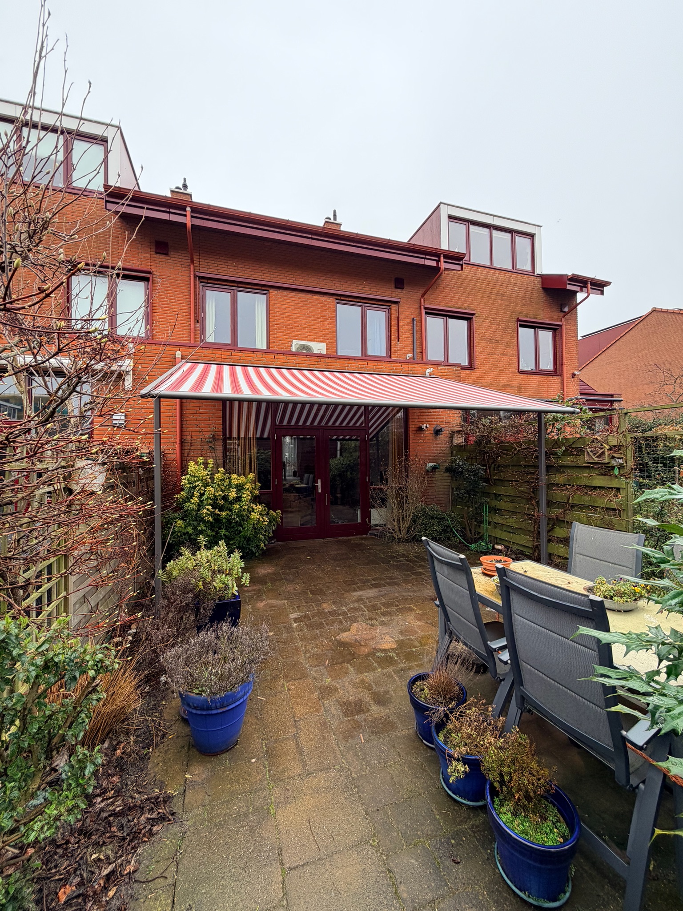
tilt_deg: +2.1
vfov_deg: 102.1
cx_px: 342
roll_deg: +0.3
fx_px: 368
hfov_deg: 85.7
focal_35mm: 14
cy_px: 456
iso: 40
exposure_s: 1/224
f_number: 2.2
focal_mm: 2.22
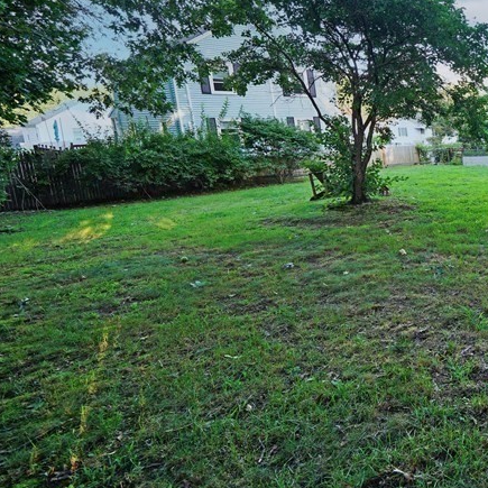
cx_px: 464
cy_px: 196
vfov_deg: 64.4
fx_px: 383
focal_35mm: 24
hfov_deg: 54.0
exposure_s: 1/60
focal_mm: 12
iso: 160
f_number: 4
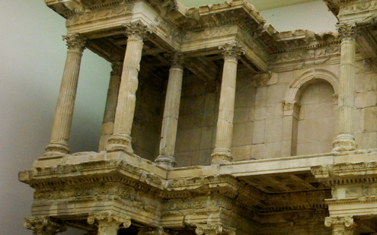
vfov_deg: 22.5
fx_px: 585
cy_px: 175
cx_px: 386
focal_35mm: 57
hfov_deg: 32.5
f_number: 3.5
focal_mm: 18
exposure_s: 1/13
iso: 1600
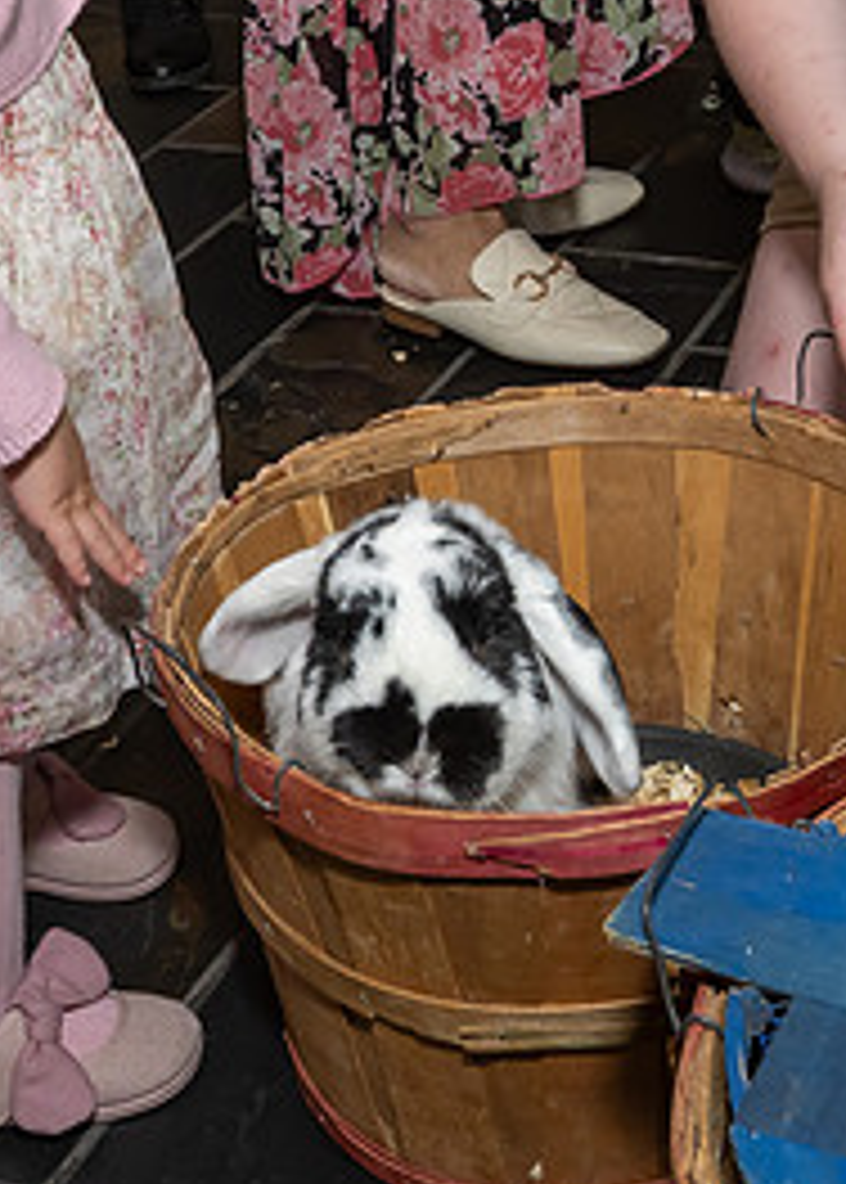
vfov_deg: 28.4
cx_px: 476
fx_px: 2253
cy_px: 143
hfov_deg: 21.3
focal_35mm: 67
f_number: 7.1
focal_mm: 17
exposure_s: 1/250
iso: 500
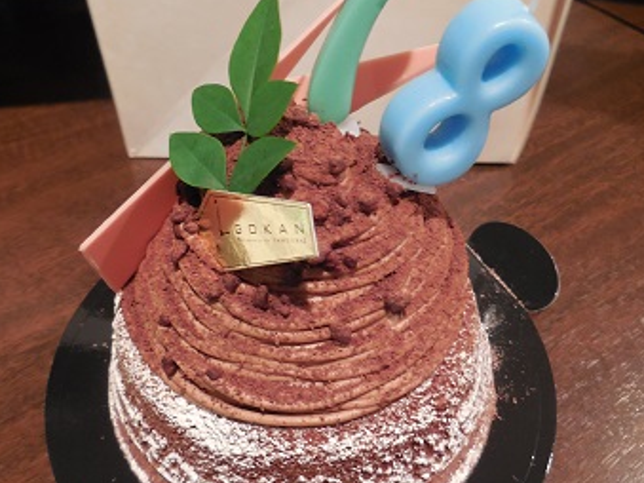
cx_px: 323
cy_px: 275
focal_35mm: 34
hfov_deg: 54.0
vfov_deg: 41.7
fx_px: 632
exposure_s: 1/10
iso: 400
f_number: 3.1
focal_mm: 4.5
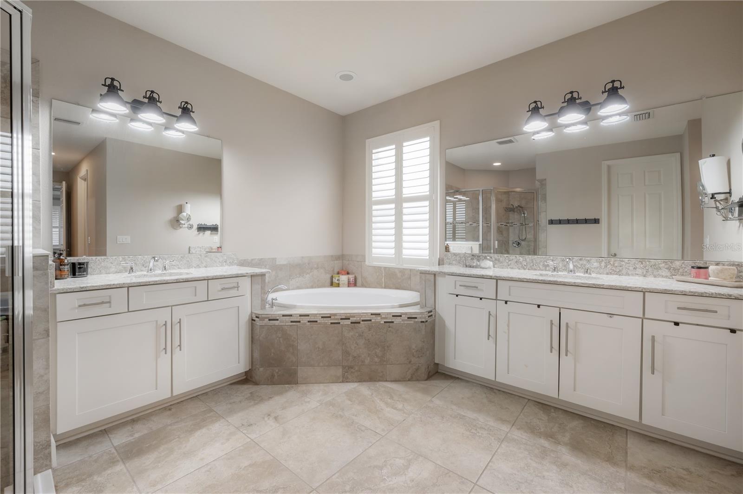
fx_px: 289
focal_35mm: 14
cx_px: 372
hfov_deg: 104.3
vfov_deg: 81.1
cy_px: 247
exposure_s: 1/60
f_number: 9
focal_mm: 14
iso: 320
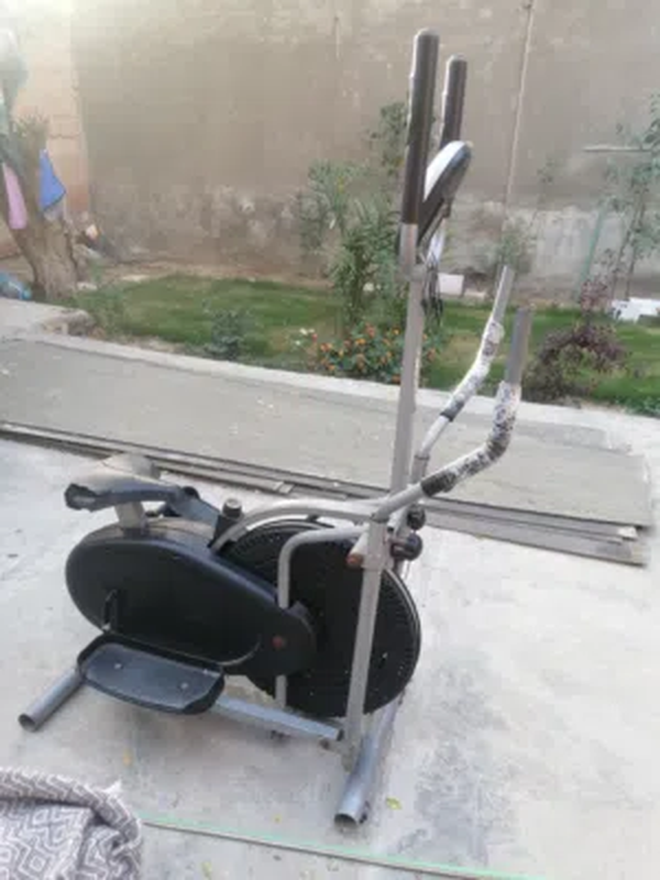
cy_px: 440
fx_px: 661
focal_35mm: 26
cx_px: 330
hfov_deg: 53.1
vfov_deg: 67.3
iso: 80
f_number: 1.8
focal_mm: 3.95
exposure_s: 1/90
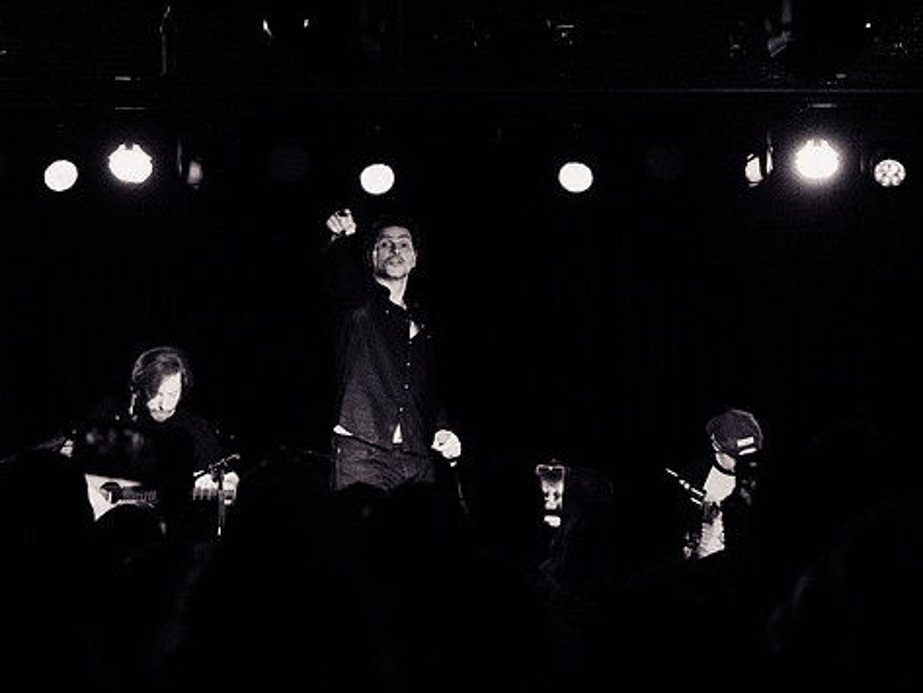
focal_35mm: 154
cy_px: 358
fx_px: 4107
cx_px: 425
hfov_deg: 12.8
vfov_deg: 9.6
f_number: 4
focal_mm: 100
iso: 2500
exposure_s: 1/640
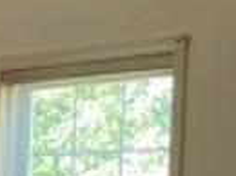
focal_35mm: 205
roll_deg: -1.6
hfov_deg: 8.9
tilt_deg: -4.3
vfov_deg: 7.0
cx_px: -287
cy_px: 359
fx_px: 1395
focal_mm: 4.2
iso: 125
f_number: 1.6
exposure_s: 1/104
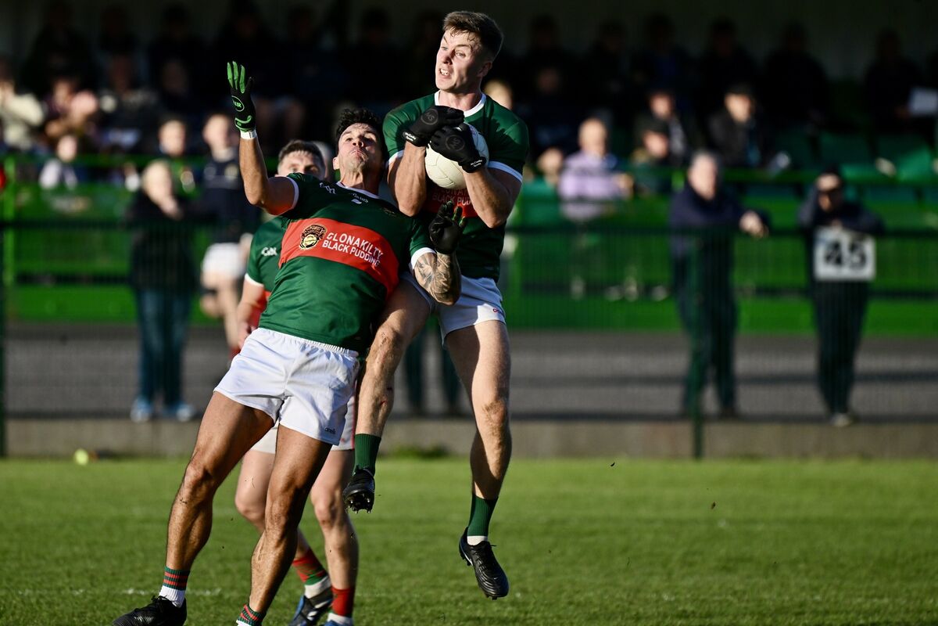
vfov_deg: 2.3
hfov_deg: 3.4
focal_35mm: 600
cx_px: 469
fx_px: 15632
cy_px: 313
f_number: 6.3
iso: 1250
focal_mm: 600
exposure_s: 1/4000
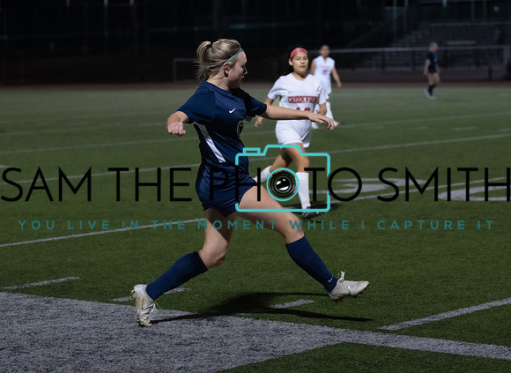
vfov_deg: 12.7
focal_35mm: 115
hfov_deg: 17.3
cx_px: 215
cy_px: 162
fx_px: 1679
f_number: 2.8
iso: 4000
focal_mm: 70
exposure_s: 1/1000
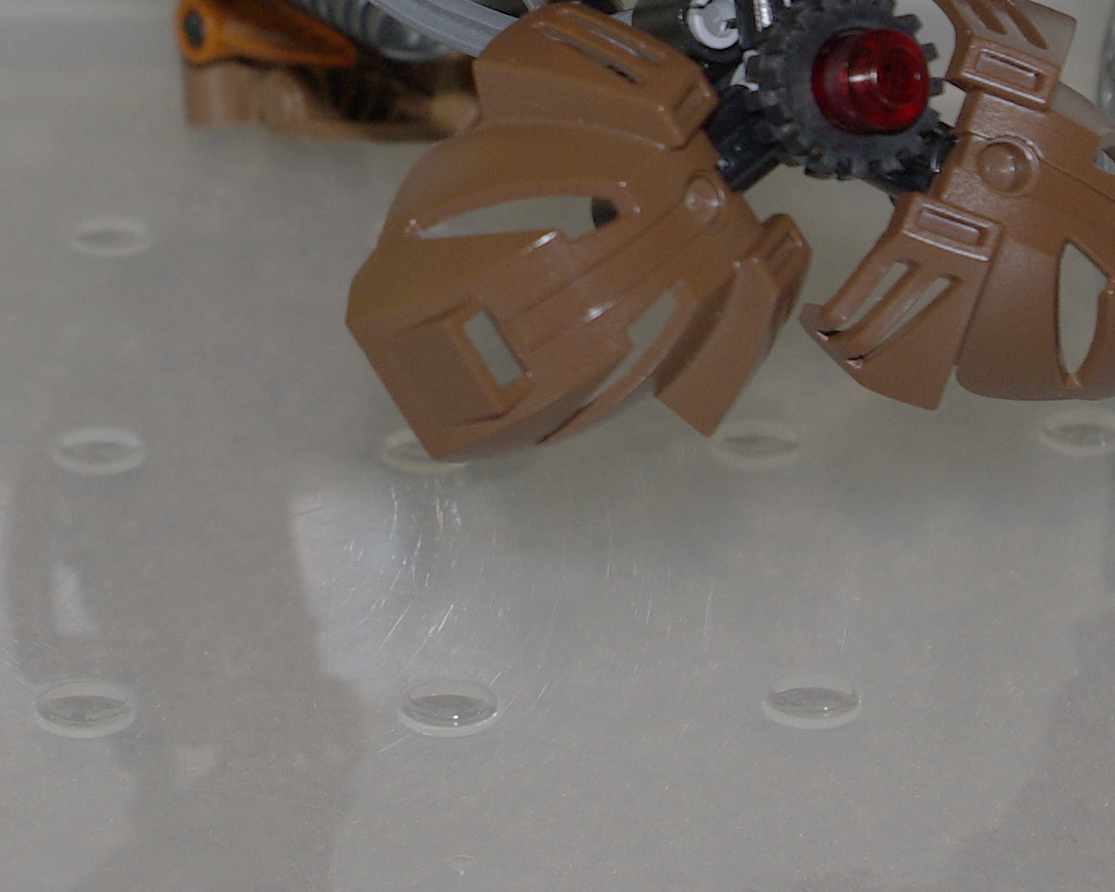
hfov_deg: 11.2
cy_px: -260
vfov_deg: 8.9
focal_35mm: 172
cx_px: 175
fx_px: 5676
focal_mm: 38
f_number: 8
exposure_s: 1/60
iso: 400
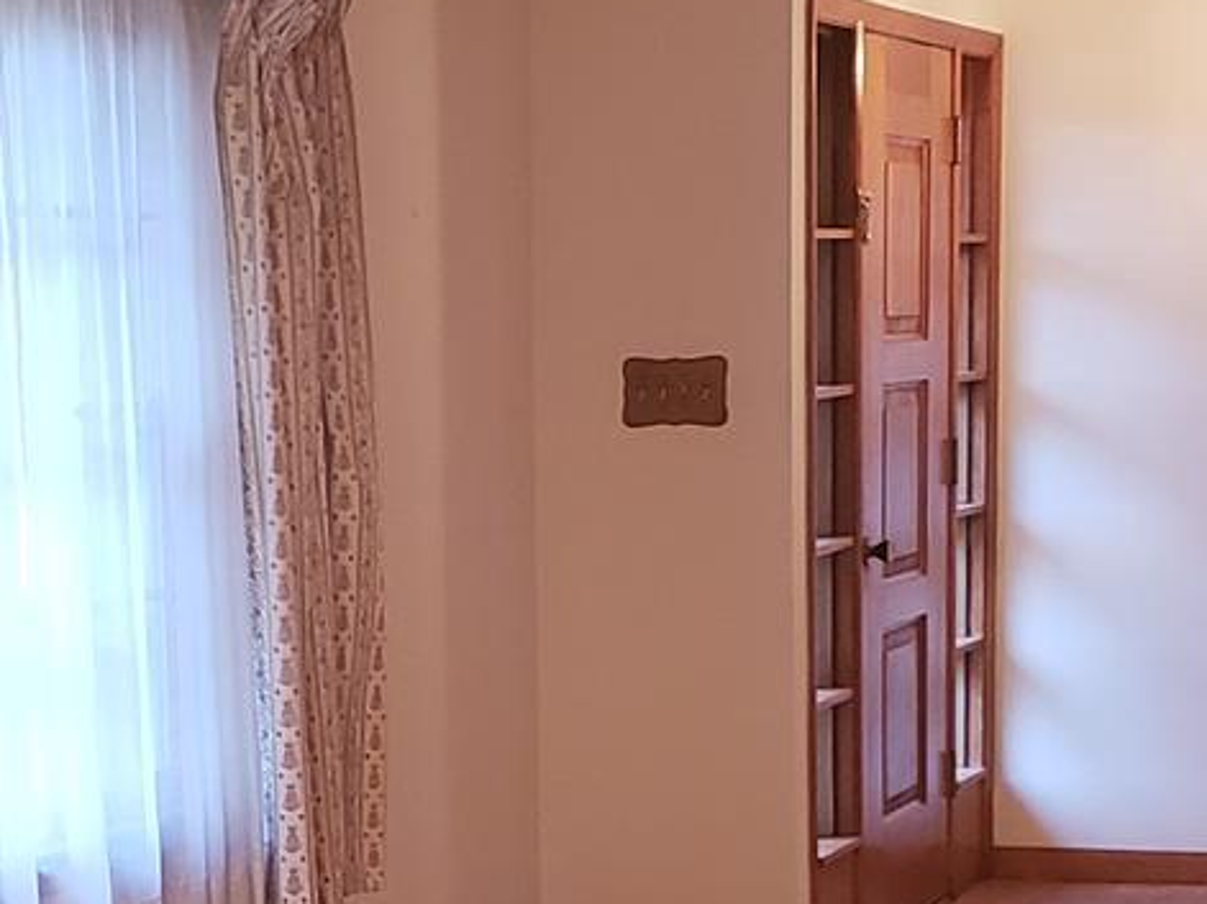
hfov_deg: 17.3
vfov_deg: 13.0
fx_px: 3939
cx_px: 284
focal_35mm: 113
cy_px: 873
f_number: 1.5
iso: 250
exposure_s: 1/30
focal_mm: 4.3
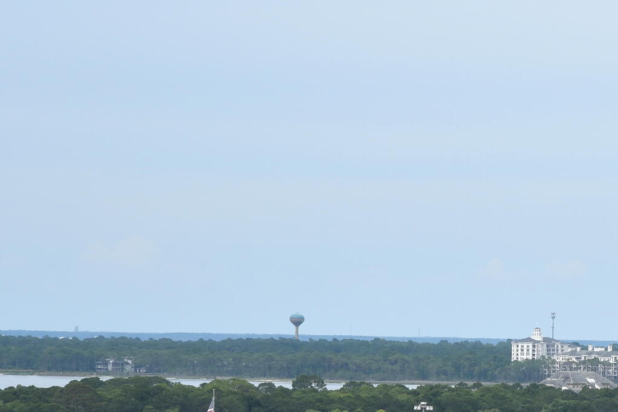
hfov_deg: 5.8
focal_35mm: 354
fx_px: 6077
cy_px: 362
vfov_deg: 3.9
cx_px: 764
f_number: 9
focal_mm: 120
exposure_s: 1/320
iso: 200
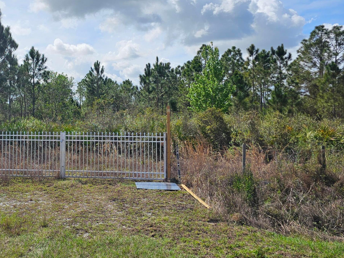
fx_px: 368
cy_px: 96
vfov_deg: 38.4
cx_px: 69
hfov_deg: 47.4
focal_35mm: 37
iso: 10
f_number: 1.7
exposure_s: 1/1347
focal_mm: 6.3
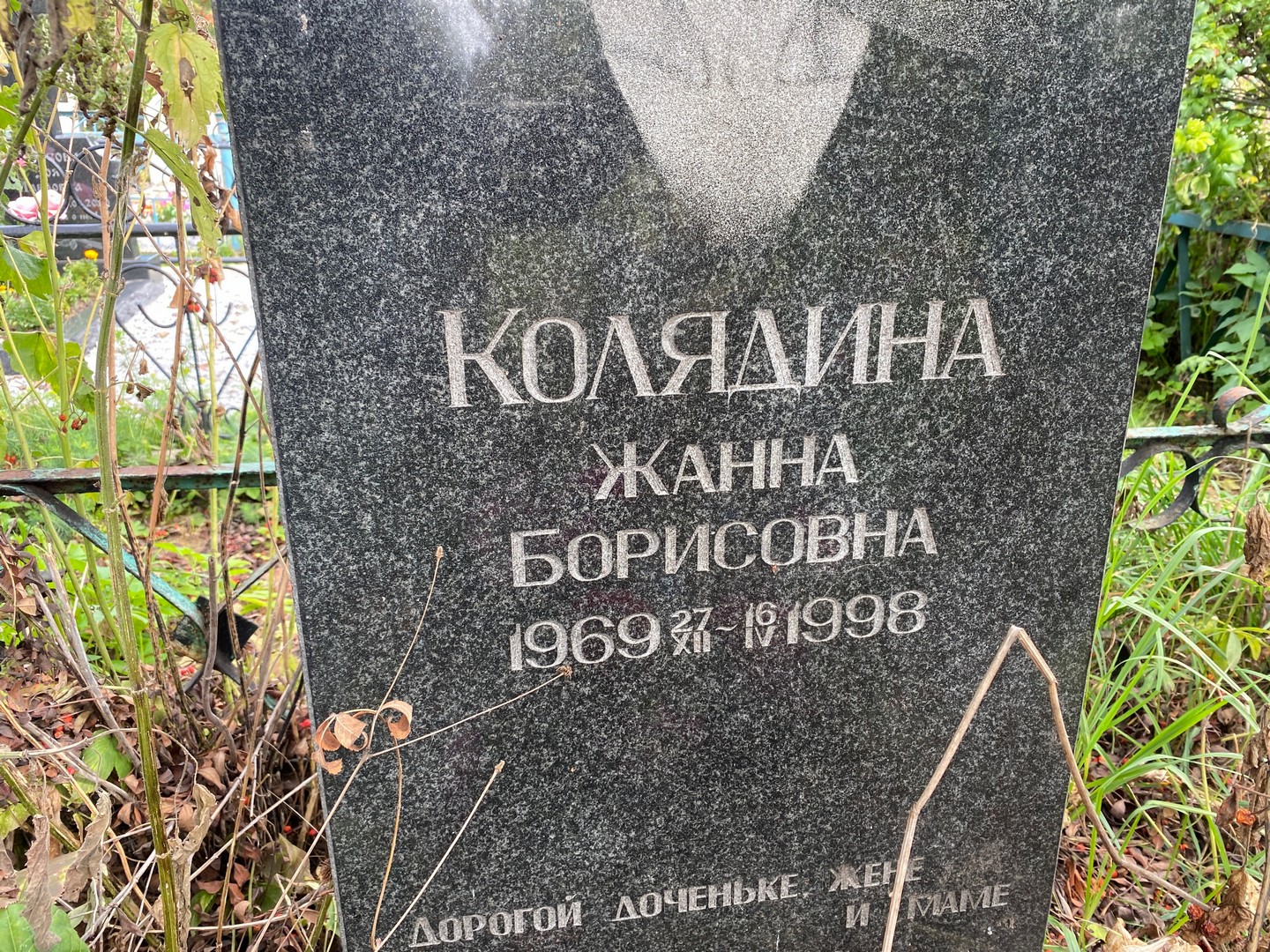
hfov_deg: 67.3
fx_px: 954
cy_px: 476
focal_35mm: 26
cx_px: 635
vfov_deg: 53.1
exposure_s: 1/121
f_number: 1.8
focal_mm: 4.25
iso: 40
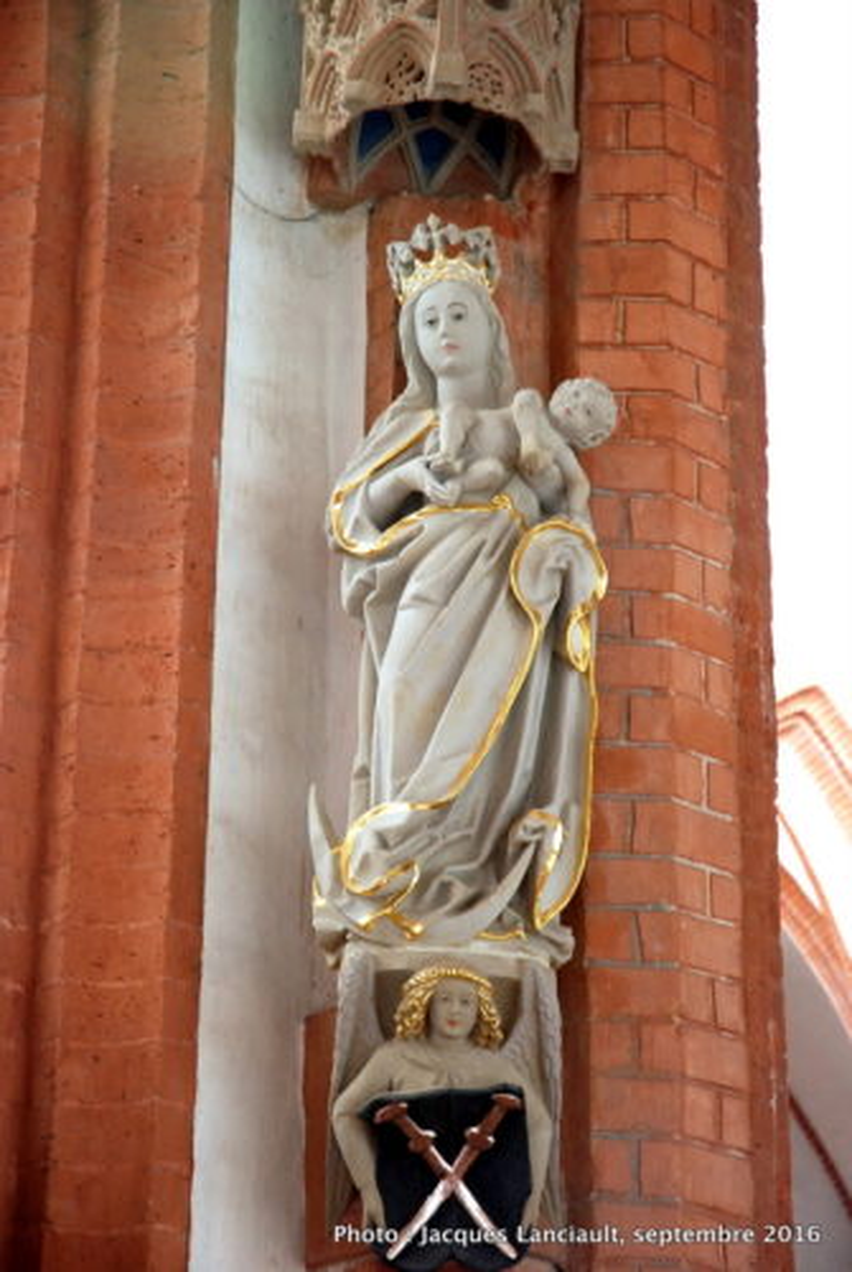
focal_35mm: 98
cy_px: 636
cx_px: 426
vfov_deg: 20.9
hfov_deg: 14.1
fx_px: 3449
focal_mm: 65
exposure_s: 1/30
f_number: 4.5
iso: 640
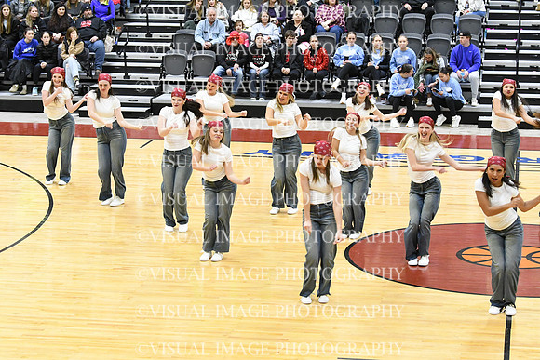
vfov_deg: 13.0
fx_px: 1575
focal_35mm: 105
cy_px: 180
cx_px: 270
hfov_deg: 19.5
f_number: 4
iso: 5000
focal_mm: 70
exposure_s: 1/250
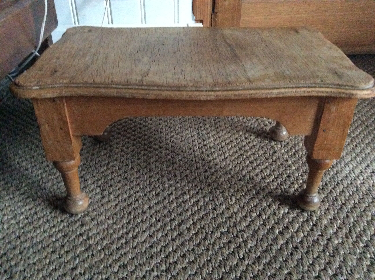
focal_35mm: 32
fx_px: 346
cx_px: 188
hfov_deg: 56.9
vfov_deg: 44.1
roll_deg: +0.5
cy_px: 140
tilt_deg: -32.7
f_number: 2.4
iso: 800
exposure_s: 1/17
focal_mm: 3.3
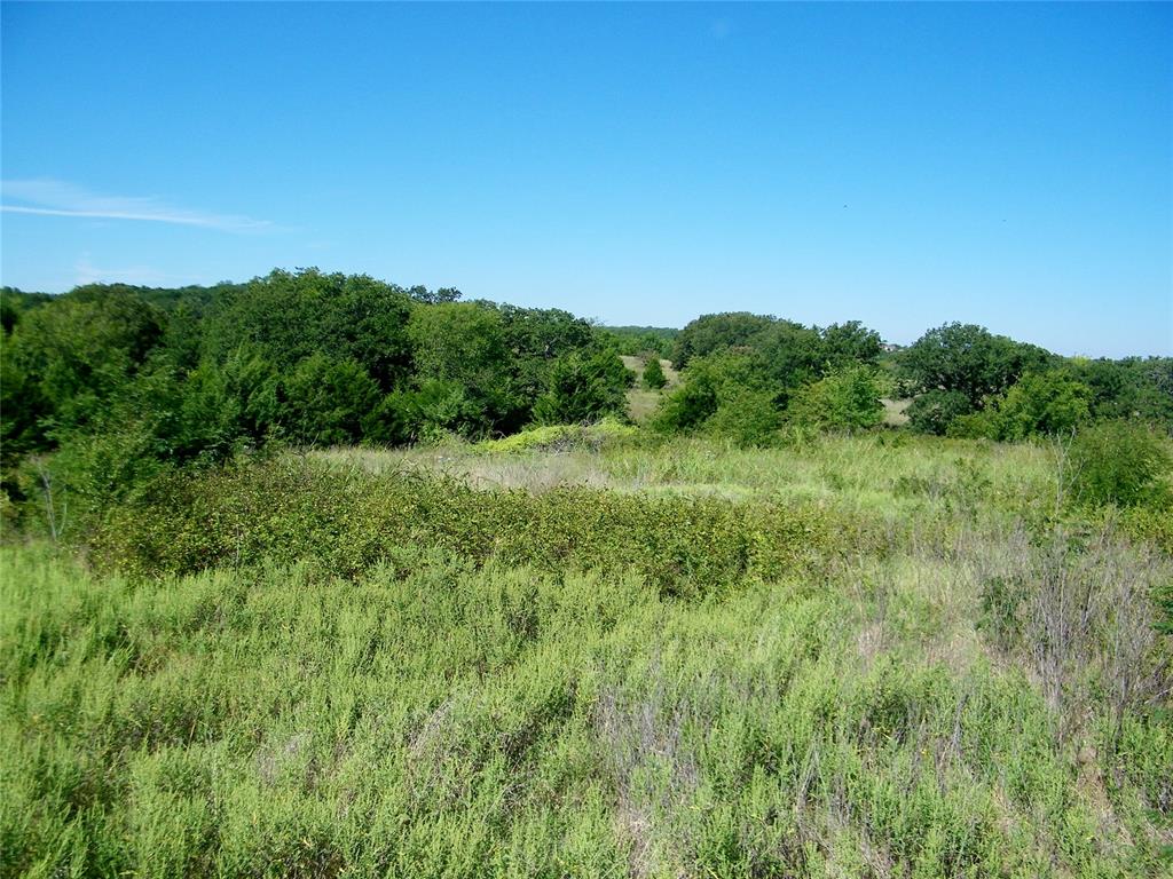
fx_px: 949
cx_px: 586
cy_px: 440
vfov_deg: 49.7
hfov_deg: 63.4
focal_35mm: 28
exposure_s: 1/250
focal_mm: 5
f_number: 7
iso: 80
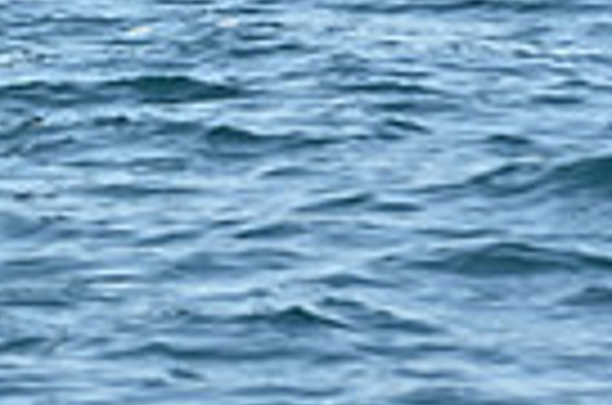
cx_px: -214
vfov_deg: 2.6
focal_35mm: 513
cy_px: -864
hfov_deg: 4.0
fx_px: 8701
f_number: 8
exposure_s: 1/1000
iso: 320
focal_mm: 120
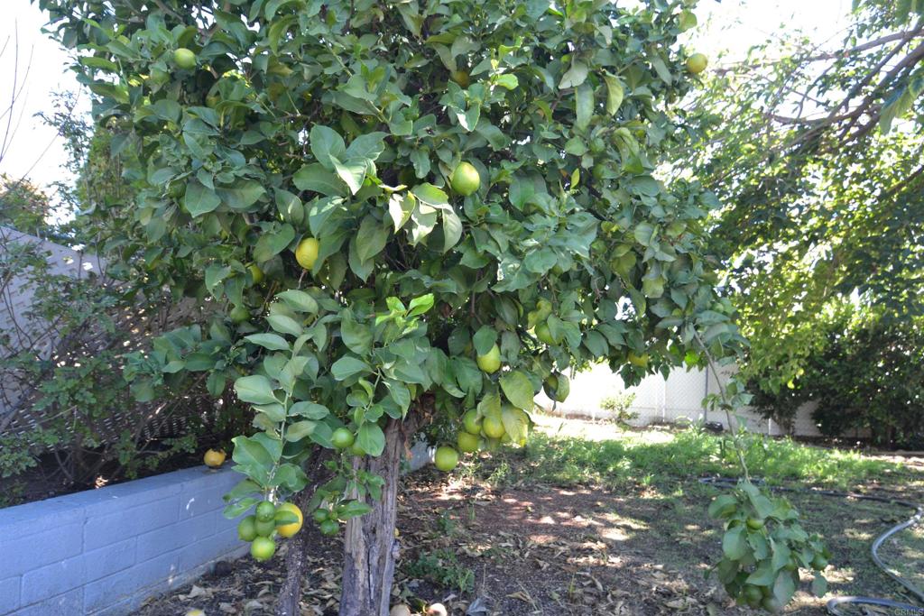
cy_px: 308
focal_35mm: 21
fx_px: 539
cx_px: 462
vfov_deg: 59.5
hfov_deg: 81.2
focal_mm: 14
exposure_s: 1/100
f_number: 5
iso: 400
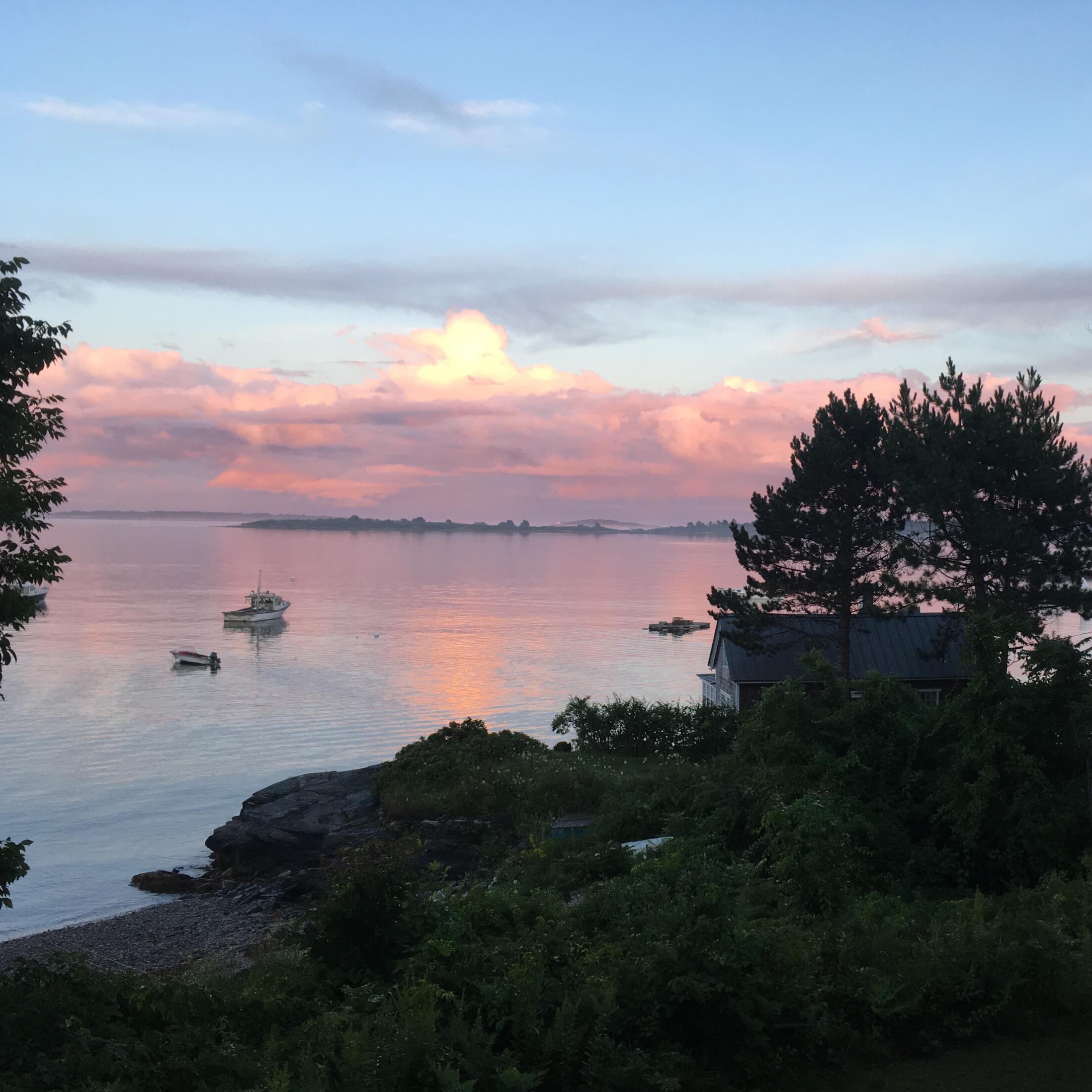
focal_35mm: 35
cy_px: 544
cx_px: 733
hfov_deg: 46.4
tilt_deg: -2.2
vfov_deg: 47.2
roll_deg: -1.1
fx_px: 1249
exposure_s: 1/120
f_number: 2.2
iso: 40
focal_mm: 4.15
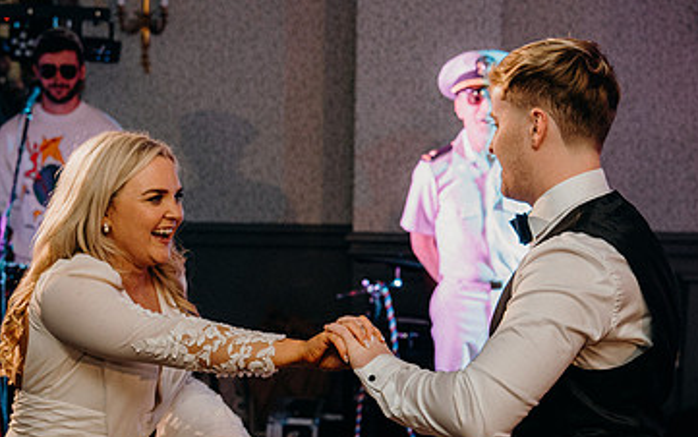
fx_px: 1465
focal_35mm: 77
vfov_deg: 16.8
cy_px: 343
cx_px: 280
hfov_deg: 26.7
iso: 2500
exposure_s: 1/160
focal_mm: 47
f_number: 3.5
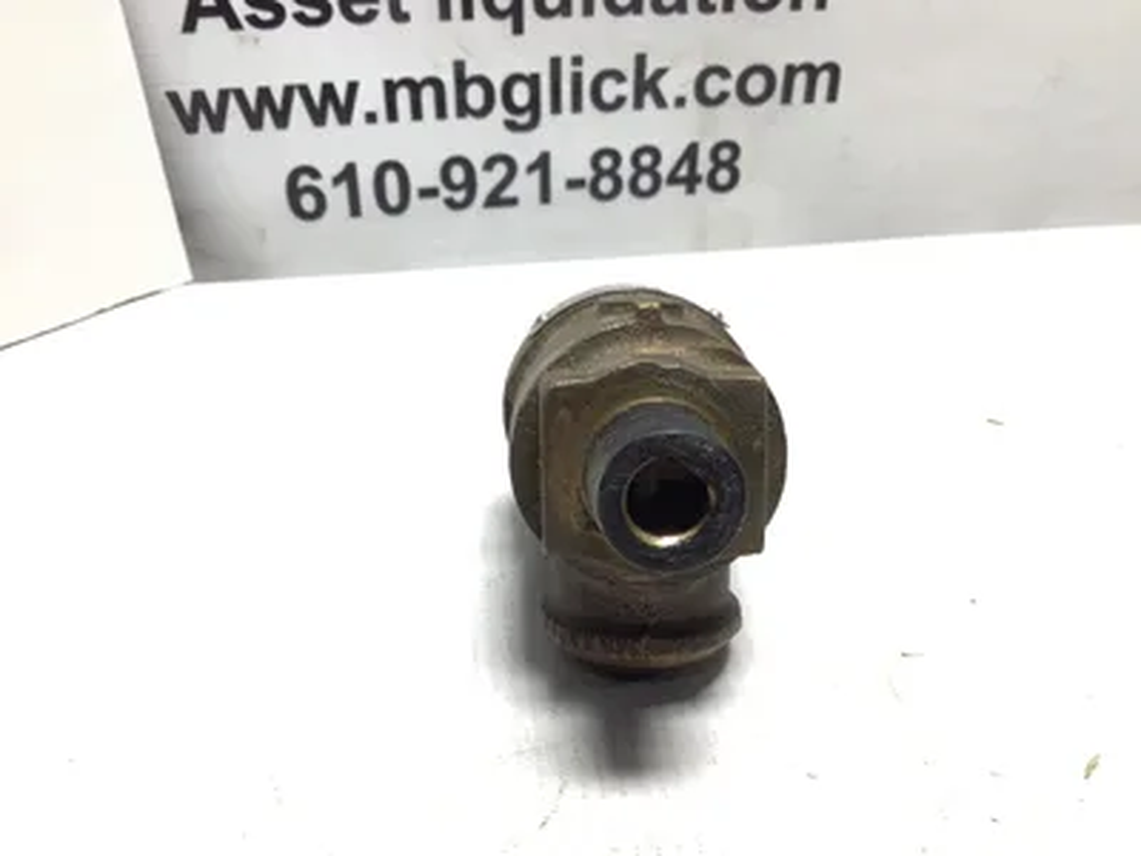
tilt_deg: -27.7
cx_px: 570
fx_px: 1022
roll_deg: -0.1
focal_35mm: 31
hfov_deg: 58.4
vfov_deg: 45.4
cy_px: 428
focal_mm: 3.3
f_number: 2.4
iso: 32
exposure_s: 1/60
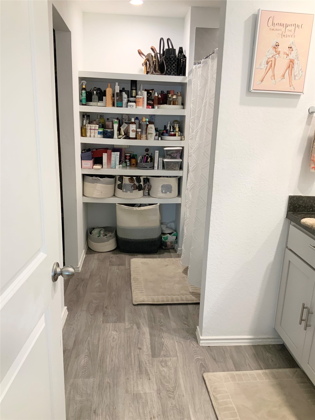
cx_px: 158
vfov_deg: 61.7
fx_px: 352
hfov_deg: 48.2
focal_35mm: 29
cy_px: 210
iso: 64
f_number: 1.8
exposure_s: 1/60
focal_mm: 3
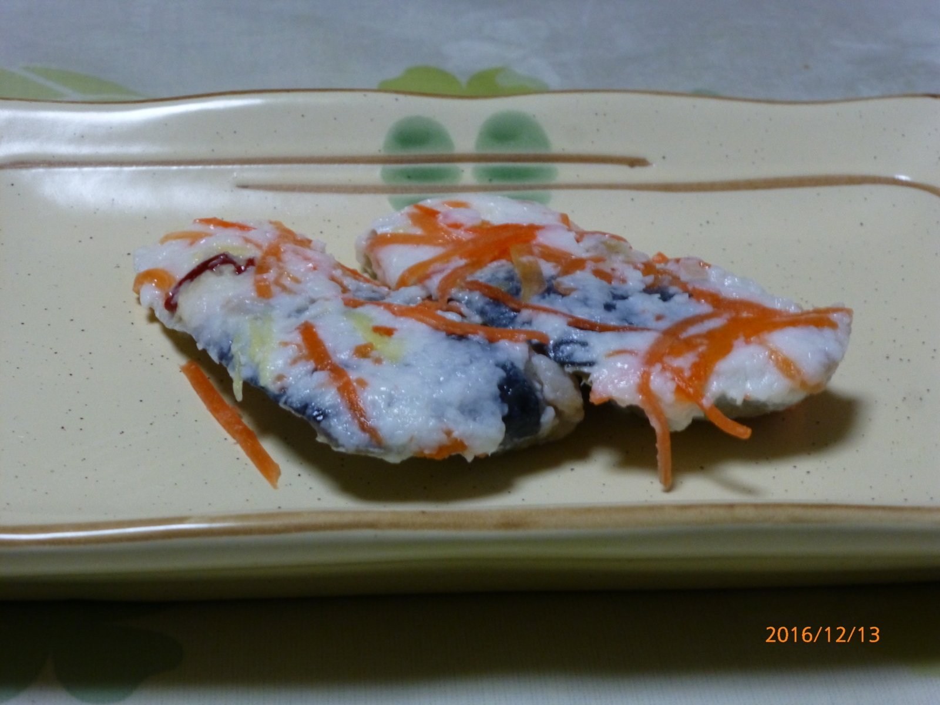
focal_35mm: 75
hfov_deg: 26.0
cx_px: 470
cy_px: 352
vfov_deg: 19.6
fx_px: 2037
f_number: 5
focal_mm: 13.3
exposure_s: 1/13
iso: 400
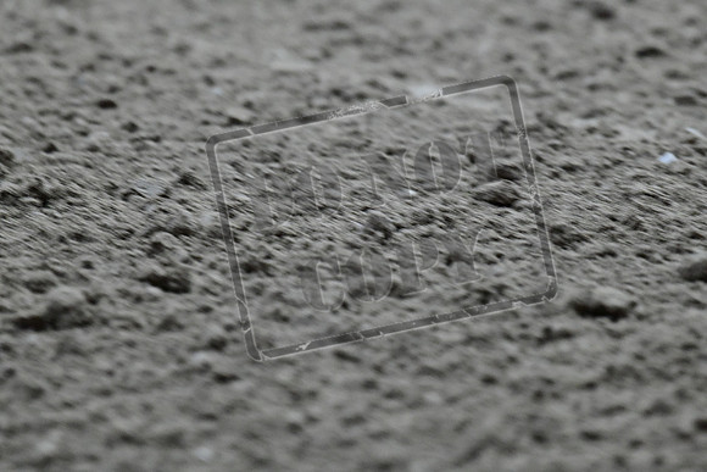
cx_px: 354
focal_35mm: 360
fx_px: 7071
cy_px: 236
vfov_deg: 3.8
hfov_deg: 5.7
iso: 12800
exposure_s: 1/500
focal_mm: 360
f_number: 5.6
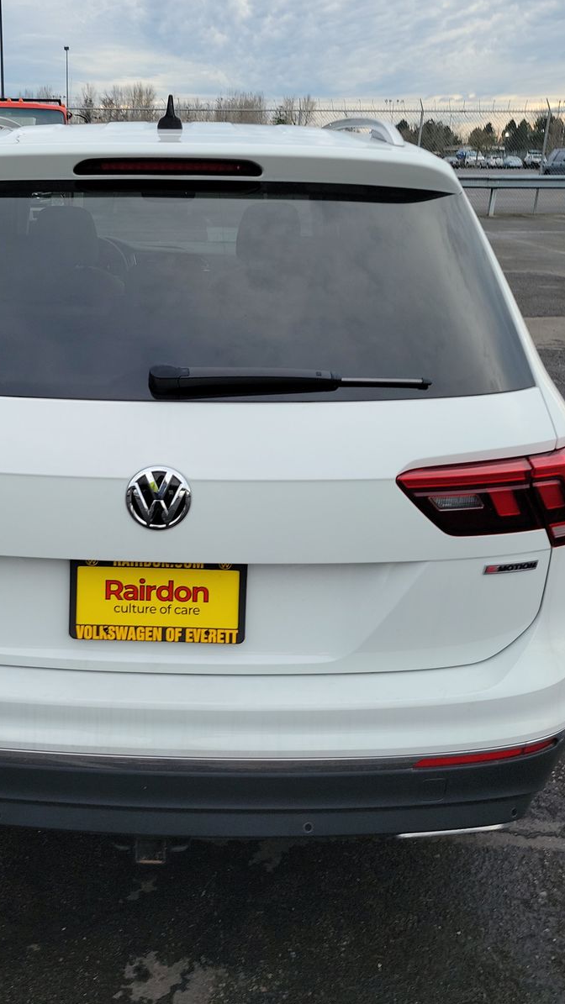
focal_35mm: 35
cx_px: 140
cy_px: 502
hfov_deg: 33.0
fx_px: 932
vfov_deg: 56.6
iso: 51
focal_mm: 6.7
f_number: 1.8
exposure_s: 1/119
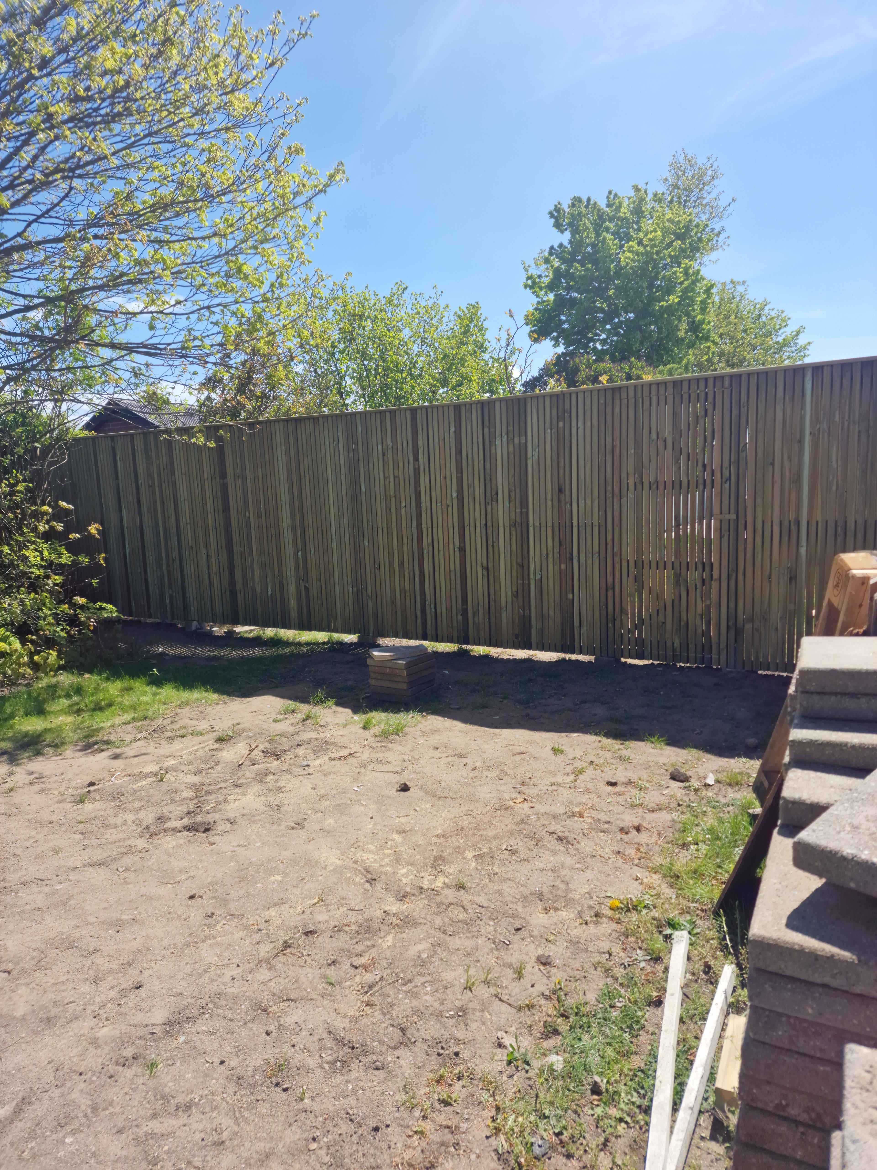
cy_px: 585
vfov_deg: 73.9
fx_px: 777
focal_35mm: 23
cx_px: 438
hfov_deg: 58.9
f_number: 1.8
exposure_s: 1/1030
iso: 50
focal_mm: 6.4
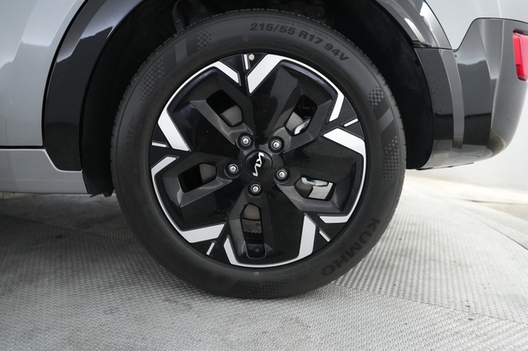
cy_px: 176
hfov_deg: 73.8
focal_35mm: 24
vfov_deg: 53.1
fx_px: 352
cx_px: 264
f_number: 2.8
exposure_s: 1/160
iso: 5000
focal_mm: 24
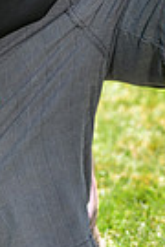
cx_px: 190
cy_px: -265
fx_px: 3313
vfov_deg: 4.2
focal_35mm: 482
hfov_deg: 2.8
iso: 80
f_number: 5
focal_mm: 112
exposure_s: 1/200
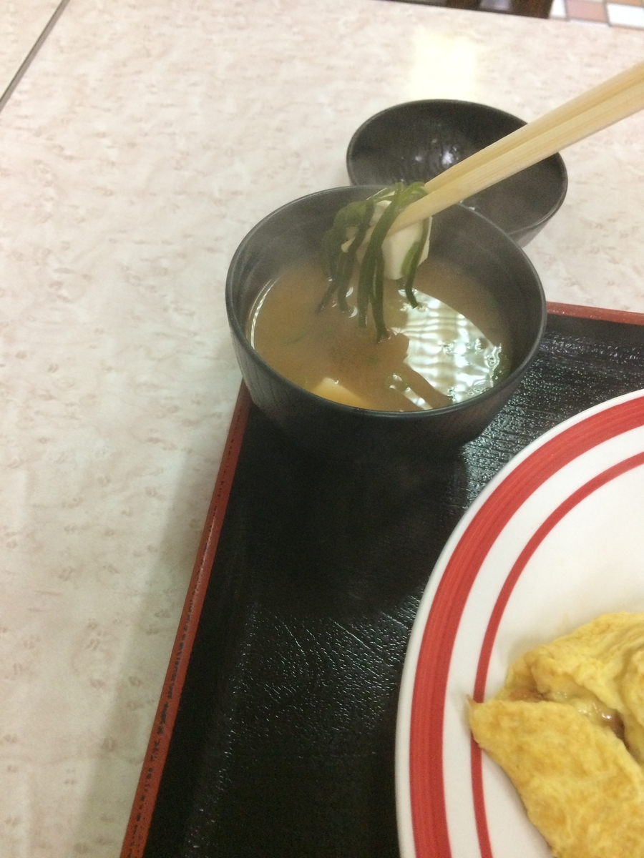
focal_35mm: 29
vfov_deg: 61.7
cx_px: 322
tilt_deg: -57.7
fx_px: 719
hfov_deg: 48.2
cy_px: 429
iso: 250
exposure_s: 1/30
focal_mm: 4.15
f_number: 2.2
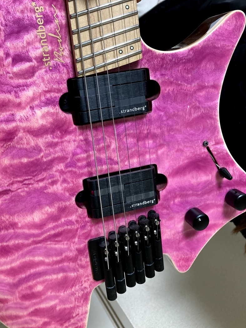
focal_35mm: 32
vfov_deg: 56.7
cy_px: 148
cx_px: 106
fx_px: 303
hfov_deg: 44.1
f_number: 1.8
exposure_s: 1/50
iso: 160
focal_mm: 3.99
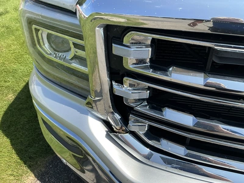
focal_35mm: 28
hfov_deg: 63.4
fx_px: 197
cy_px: 92
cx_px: 122
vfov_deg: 49.7
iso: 25
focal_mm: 3
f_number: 1.8
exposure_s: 1/1144
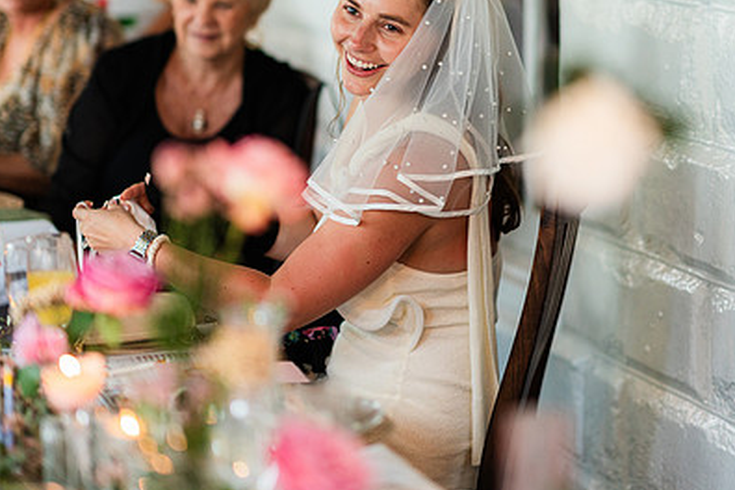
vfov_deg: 10.5
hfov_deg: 15.7
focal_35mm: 130
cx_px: 458
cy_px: 135
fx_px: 2654
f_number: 1.4
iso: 640
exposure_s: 1/250
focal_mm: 85
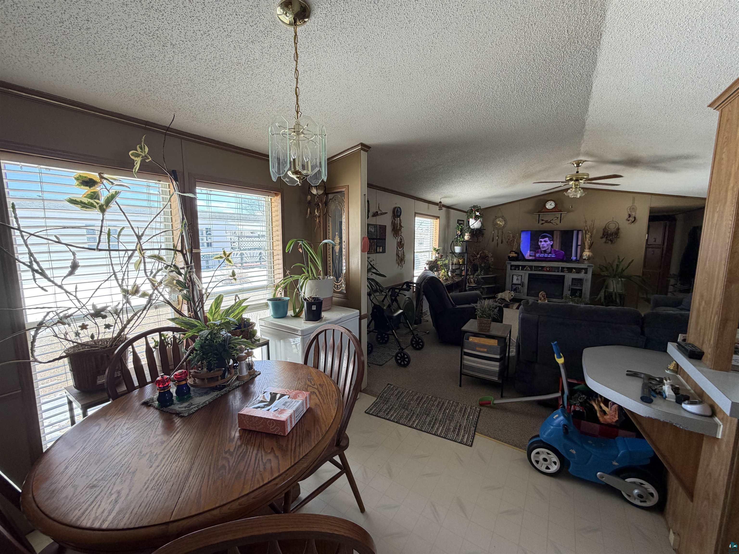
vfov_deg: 85.7
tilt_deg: -6.7
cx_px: 370
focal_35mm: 14
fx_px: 299
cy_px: 277
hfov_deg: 102.1
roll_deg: -0.1
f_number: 2.2
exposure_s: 1/121
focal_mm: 2.22
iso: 125
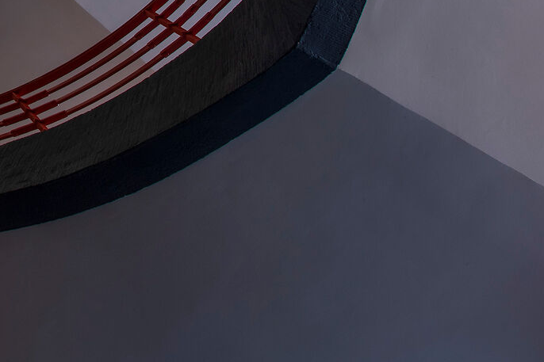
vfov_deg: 14.7
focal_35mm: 84
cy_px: -238
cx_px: -298
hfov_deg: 20.3
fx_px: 1269
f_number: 16
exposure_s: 2
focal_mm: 24
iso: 64
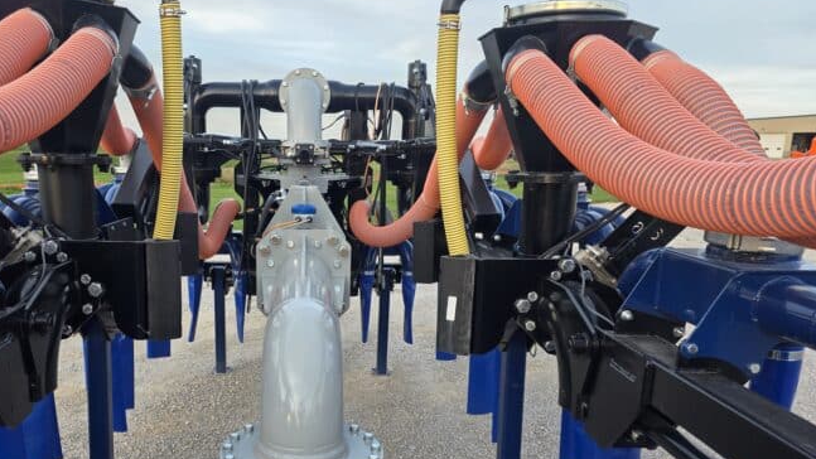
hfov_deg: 61.9
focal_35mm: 31
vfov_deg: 37.4
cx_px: 314
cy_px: 306
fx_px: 671
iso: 40
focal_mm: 6.3
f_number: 1.7
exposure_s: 1/180
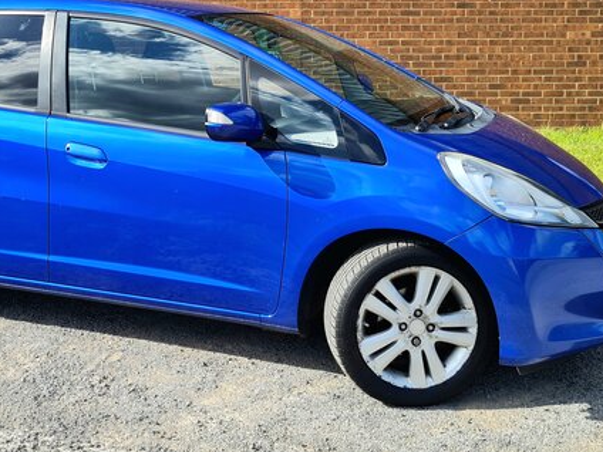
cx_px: 223
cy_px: 81
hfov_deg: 38.6
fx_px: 854
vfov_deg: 28.9
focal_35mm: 49
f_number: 1.8
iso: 50
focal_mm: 5.4
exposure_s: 1/1429
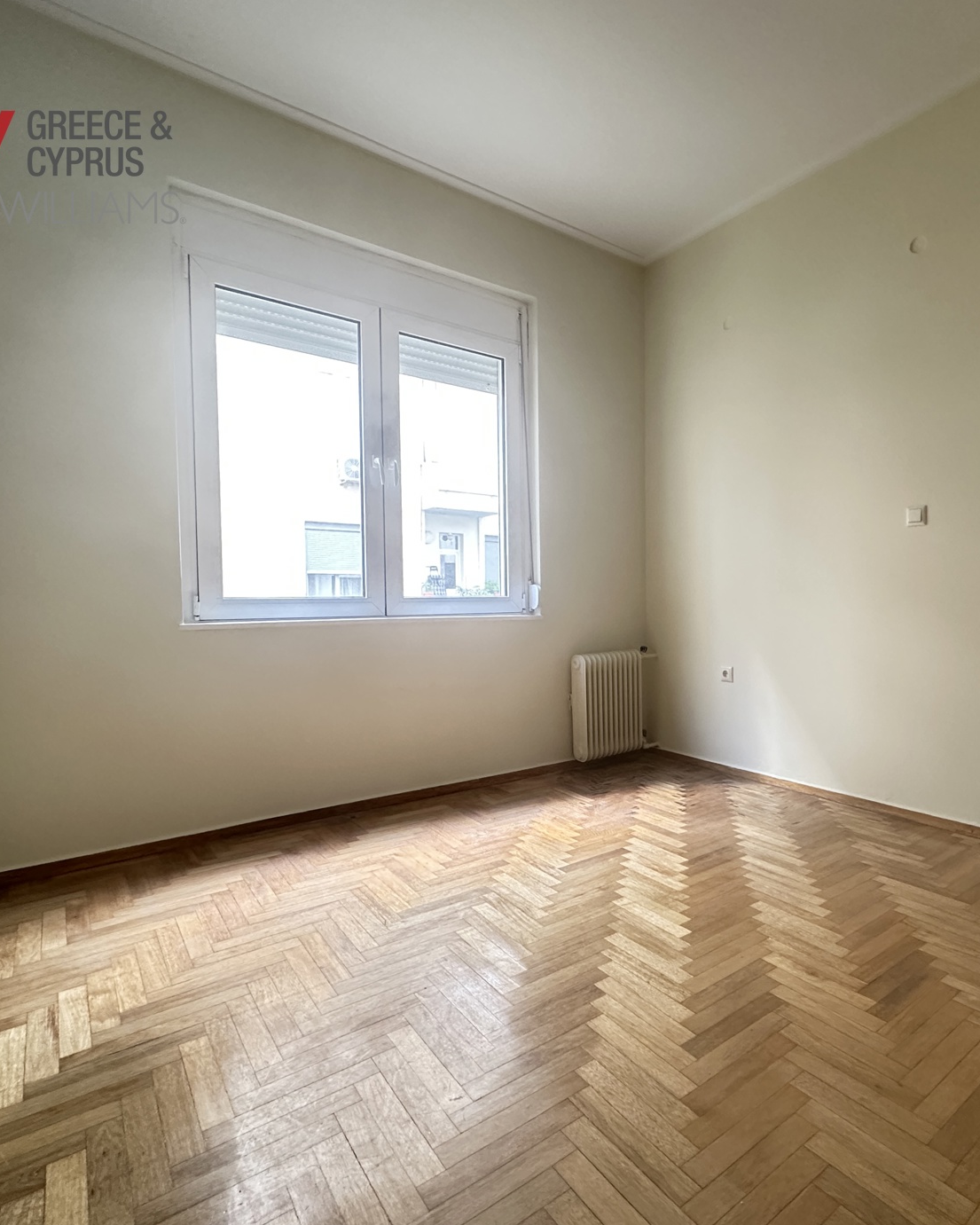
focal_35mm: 19
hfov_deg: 69.6
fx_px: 689
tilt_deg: -1.8
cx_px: 620
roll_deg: +1.0
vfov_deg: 83.3
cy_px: 617
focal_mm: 2.22
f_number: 2.2
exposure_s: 1/60
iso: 400
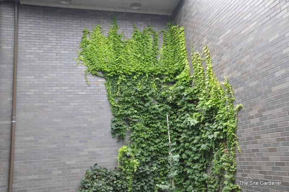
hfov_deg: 53.2
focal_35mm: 36
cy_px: 96
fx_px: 289
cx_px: 144
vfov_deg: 36.8
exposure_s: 1/125
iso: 400
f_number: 5.6
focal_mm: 24
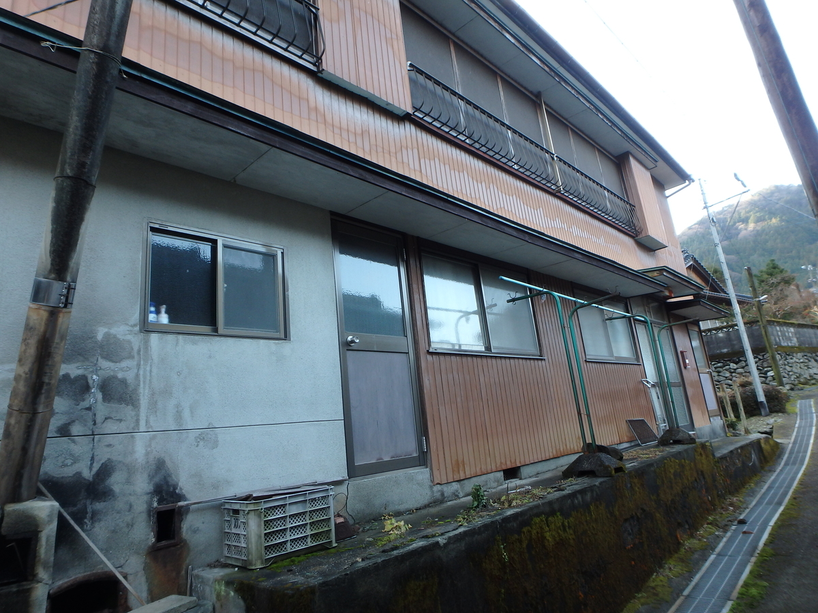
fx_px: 496
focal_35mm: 21
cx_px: 409
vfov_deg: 63.4
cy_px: 306
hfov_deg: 79.0
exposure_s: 1/60
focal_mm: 3.7
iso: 125
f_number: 3.5
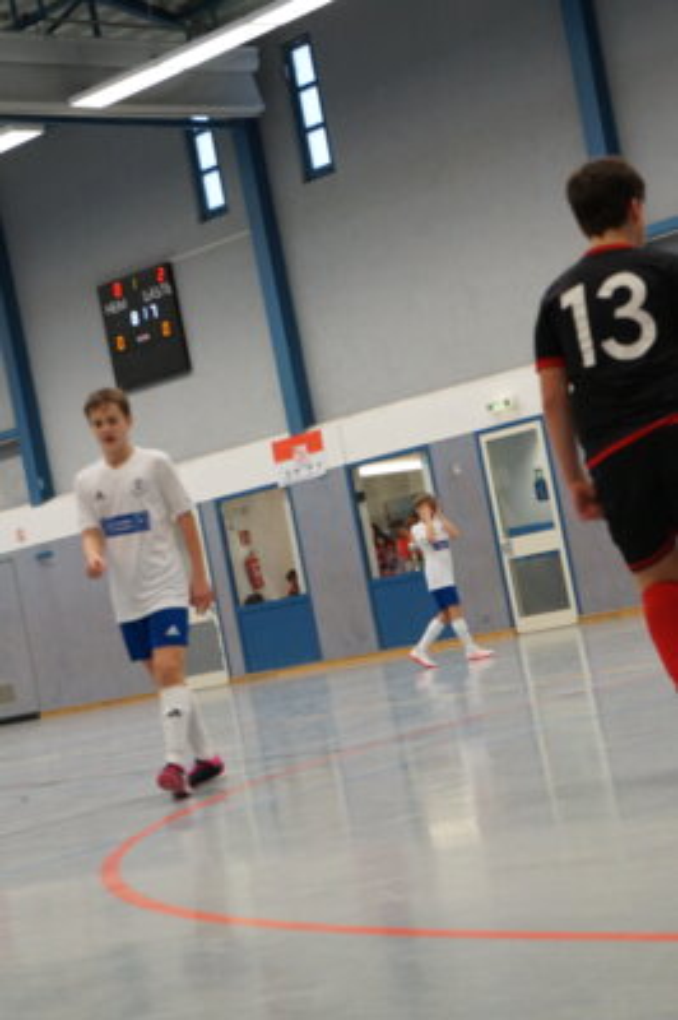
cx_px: 339
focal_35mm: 82
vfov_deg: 24.6
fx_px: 2334
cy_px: 510
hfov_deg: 16.5
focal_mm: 55
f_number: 7.1
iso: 2000
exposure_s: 1/100
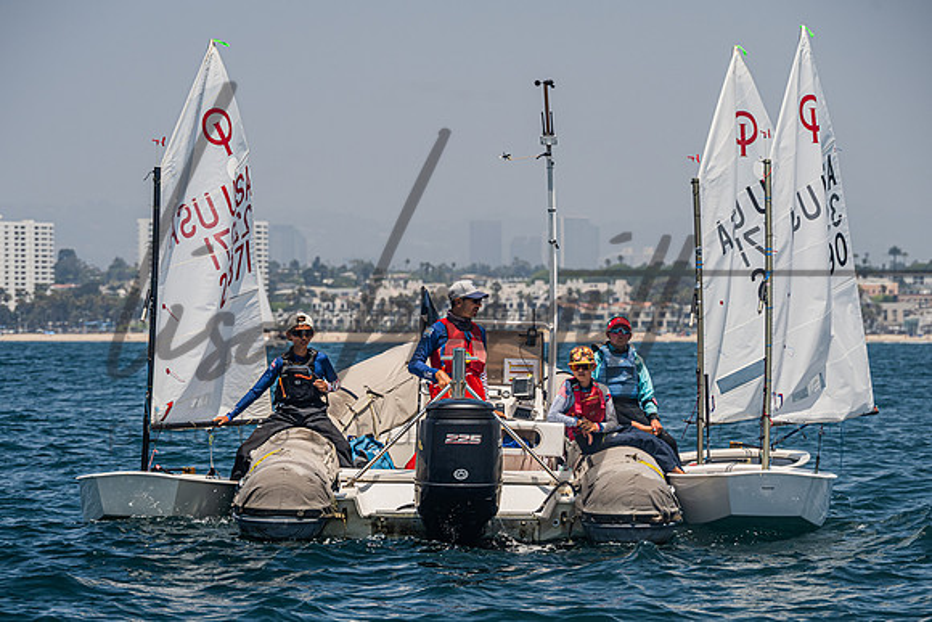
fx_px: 5201
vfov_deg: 6.8
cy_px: 381
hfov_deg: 10.2
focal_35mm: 201
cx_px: 453
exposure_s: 1/1250
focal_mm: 160
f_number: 7.6
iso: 250
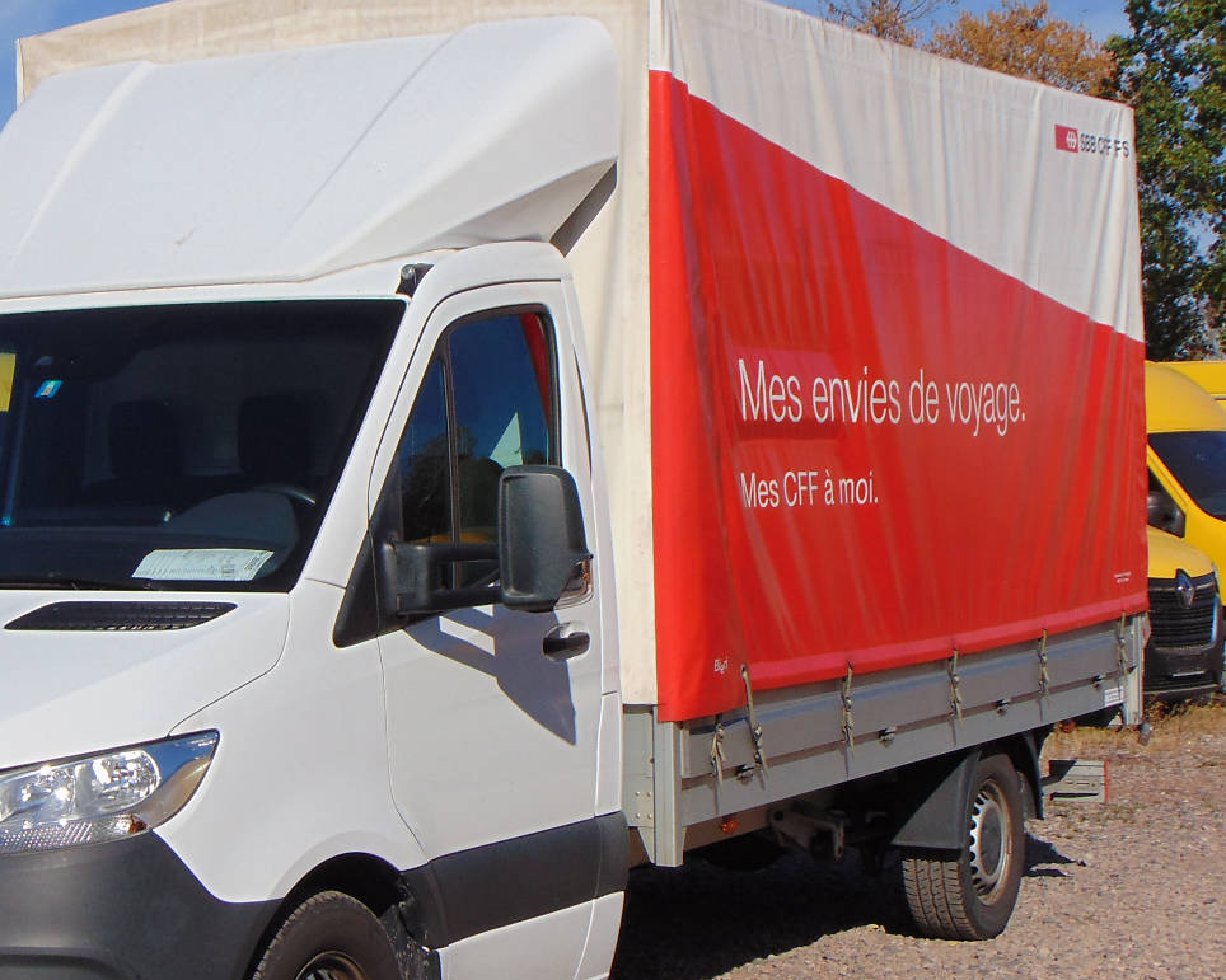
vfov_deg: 18.9
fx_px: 2939
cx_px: 336
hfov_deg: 23.4
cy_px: 558
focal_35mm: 81
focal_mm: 9
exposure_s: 1/320
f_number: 9
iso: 80
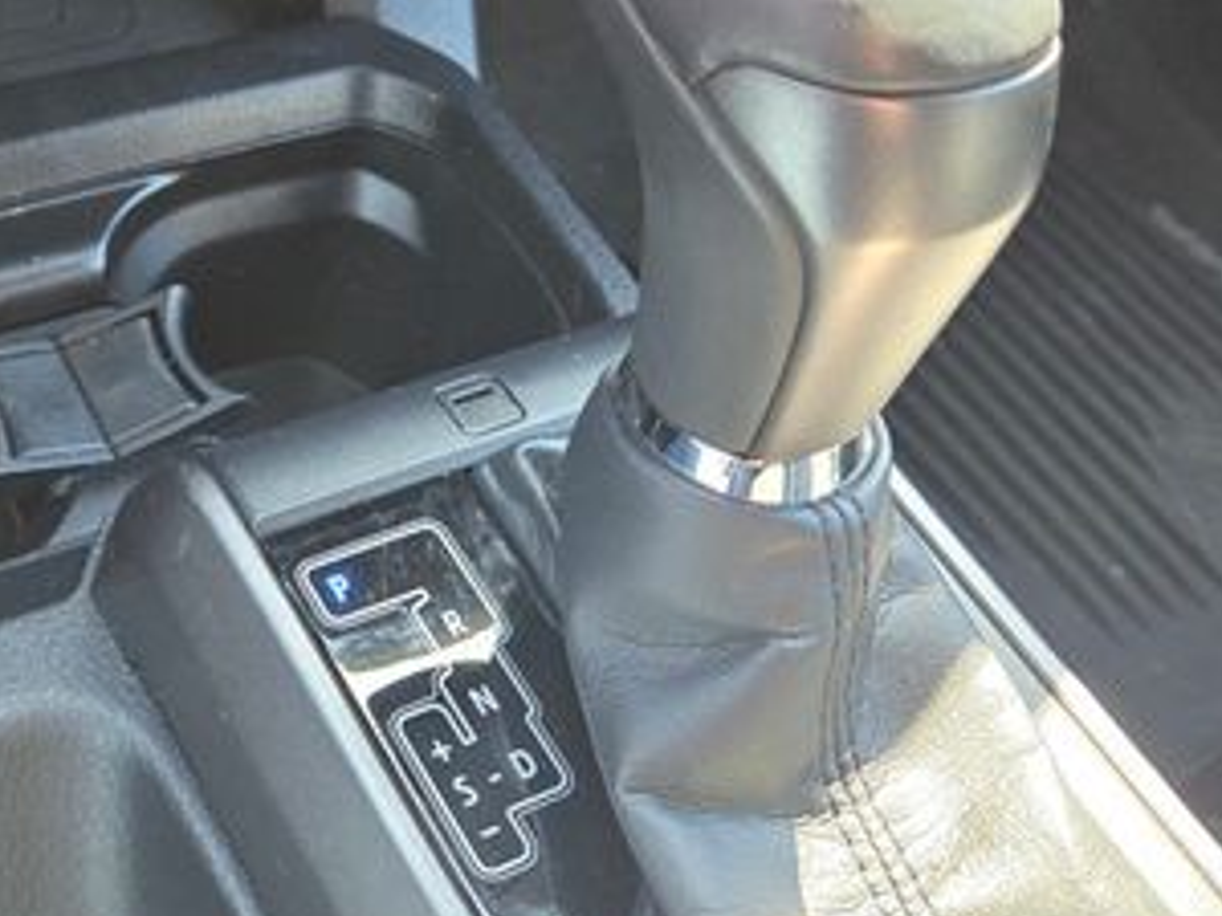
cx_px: 277
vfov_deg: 29.6
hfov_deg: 37.7
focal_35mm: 49
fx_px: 1730
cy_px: 387
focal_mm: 5.4
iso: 200
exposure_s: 1/120
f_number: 1.8
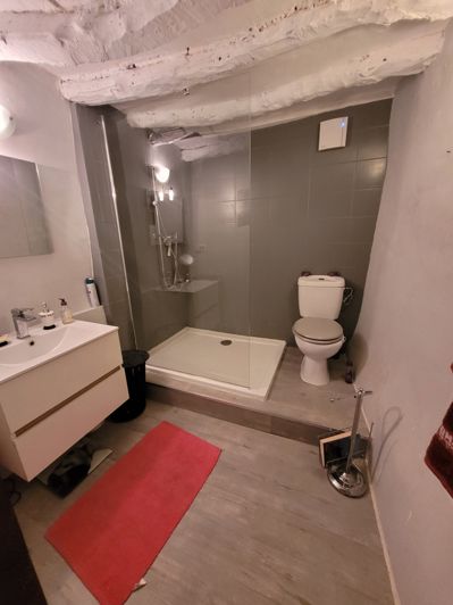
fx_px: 227
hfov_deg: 89.9
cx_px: 226
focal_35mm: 13
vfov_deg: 106.2
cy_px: 302
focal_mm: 1.74
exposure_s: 1/33
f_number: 2.2
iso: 400
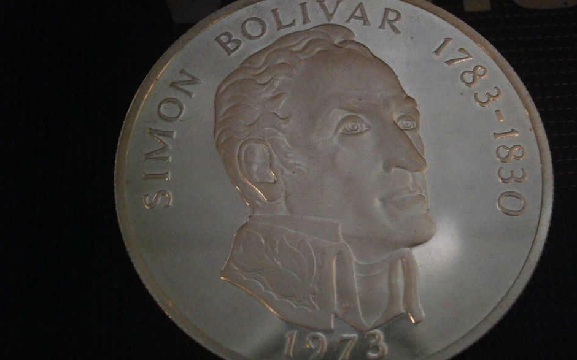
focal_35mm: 53
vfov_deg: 24.4
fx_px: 833
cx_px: 306
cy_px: 184
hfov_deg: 38.2
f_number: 3.4
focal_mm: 8.3
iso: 800
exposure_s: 1/80
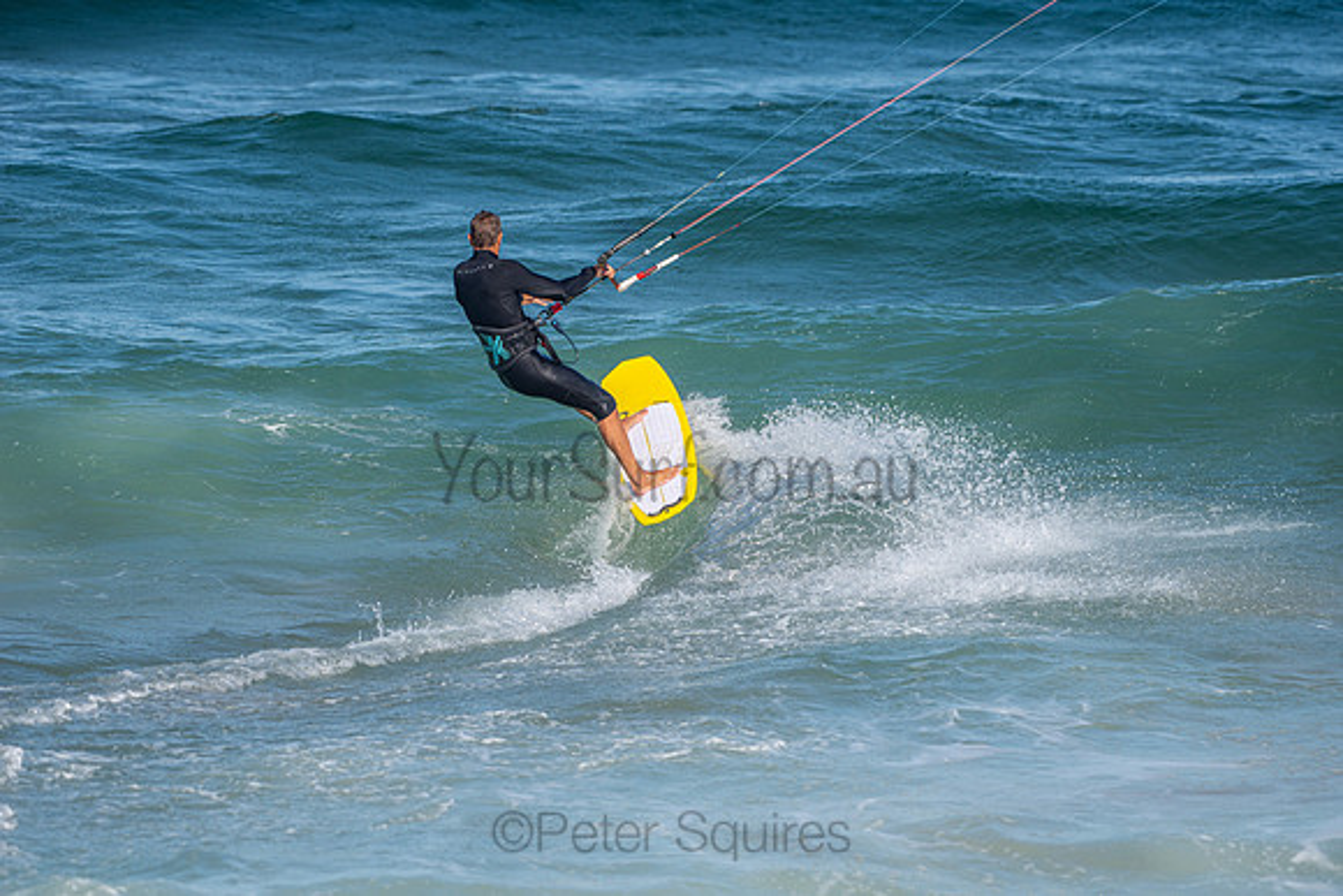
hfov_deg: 9.4
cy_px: 448
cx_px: 672
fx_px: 8209
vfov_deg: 6.2
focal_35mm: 220
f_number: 5.6
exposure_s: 1/1600
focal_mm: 220
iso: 200
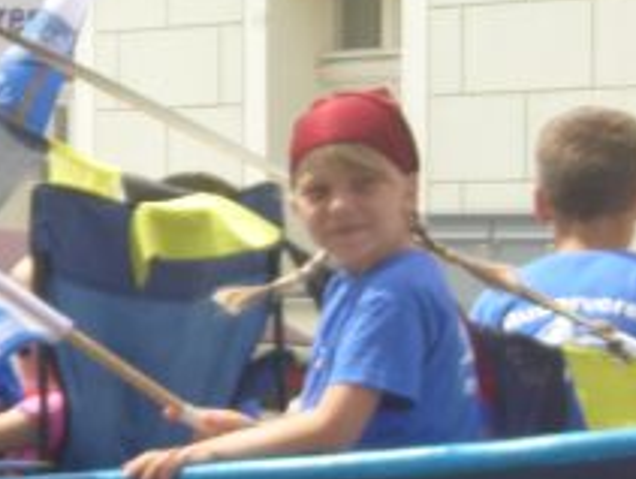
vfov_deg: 6.6
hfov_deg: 8.7
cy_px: 262
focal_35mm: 227
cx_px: 48
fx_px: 4178
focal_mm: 21.5
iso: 100
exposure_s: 1/160
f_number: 6.4
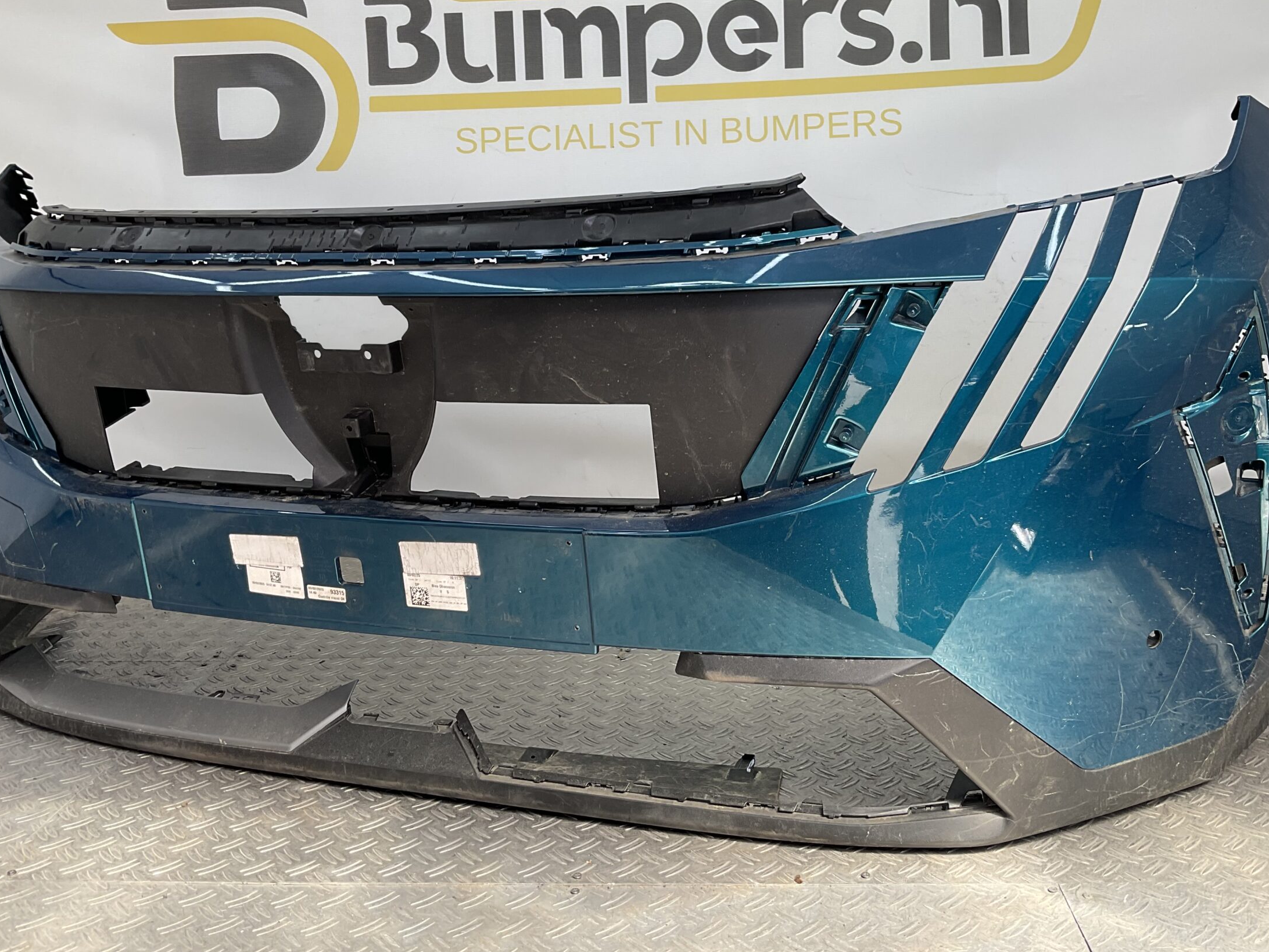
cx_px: 666
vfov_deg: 41.7
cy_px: 407
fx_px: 1246
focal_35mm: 34
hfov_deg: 53.9
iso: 16
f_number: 1.8
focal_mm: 3
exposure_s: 1/152
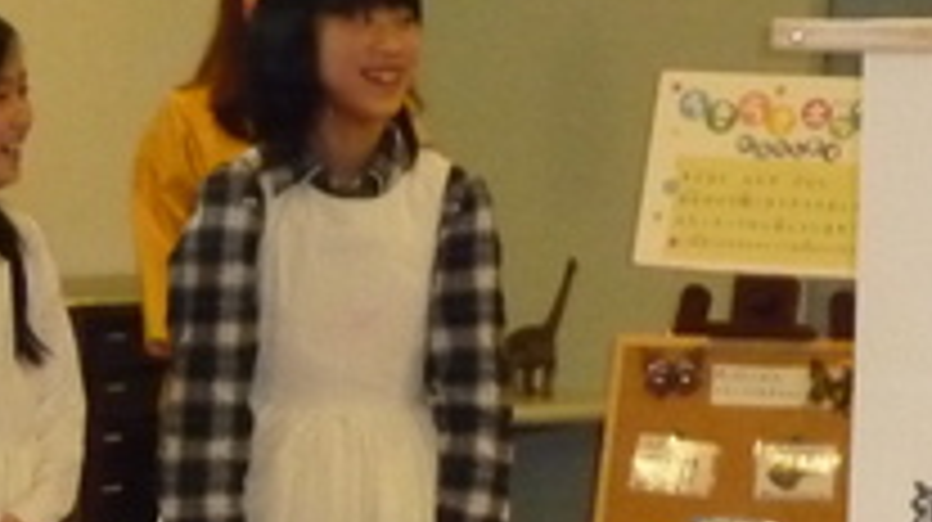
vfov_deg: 4.1
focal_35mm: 297
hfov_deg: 7.3
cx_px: 180
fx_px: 7333
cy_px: 216
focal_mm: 14.2
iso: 800
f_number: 4.7
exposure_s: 1/40
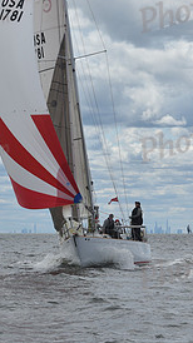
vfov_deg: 9.2
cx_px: 75
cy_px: 84
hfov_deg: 5.2
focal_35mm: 233
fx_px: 2121
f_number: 11
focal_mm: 105
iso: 250
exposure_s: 1/800
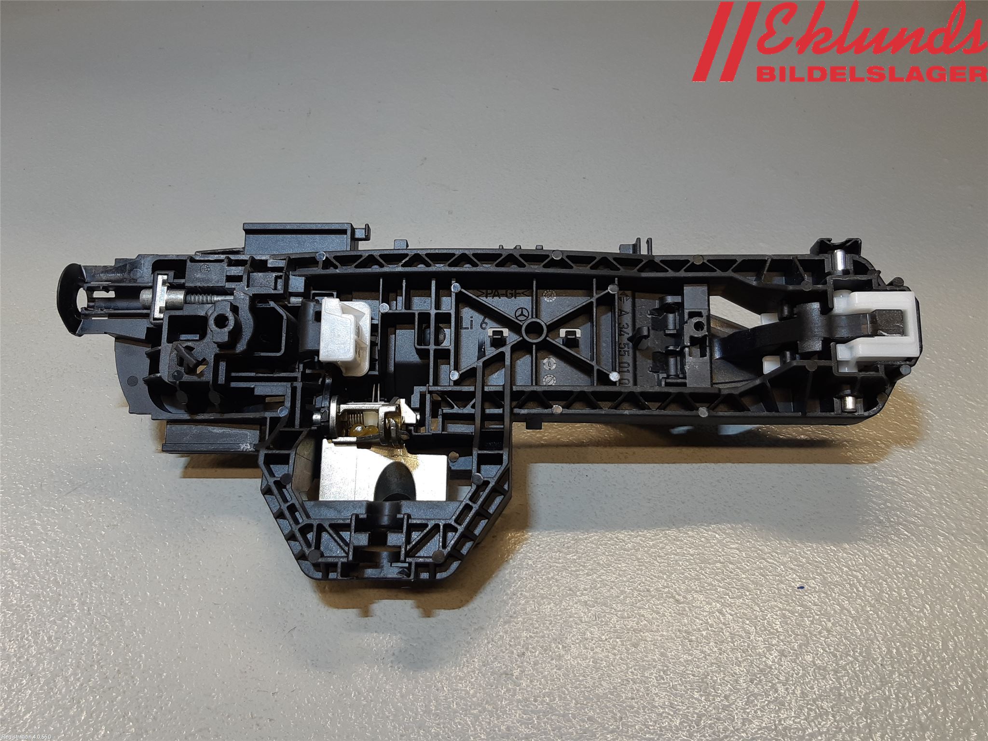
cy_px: 370
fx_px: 742
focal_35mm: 26
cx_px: 494
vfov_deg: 53.1
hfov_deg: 67.3
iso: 40
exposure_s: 1/50
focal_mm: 3.93
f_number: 1.7
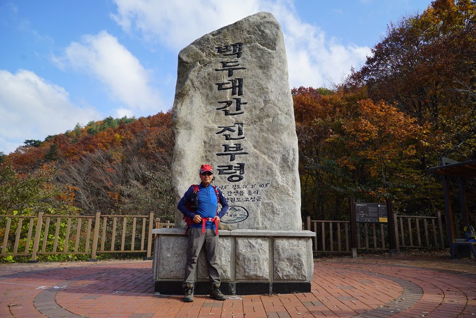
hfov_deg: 73.7
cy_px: 159
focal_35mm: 24
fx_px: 317
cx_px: 238
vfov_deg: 53.1
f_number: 11
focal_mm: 24
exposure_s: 1/80
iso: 100
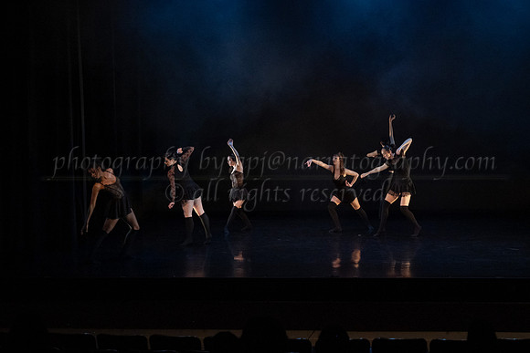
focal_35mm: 58
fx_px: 860
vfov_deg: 23.2
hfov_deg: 34.2
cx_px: 263
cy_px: 183
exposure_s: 1/400
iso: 4000
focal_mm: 53
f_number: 3.2
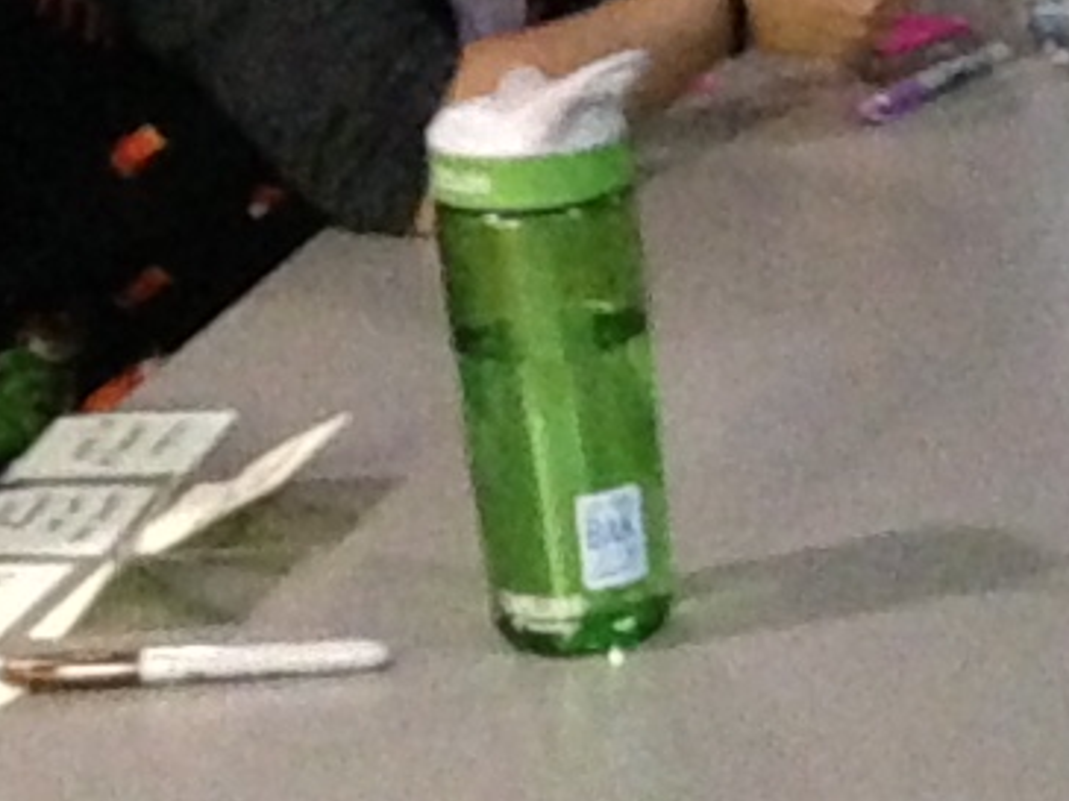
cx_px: 1392
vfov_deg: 10.0
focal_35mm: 148
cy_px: 367
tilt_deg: -19.2
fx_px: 4570
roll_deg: +2.6
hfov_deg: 12.9
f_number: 2.4
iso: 1250
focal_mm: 4.12
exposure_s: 1/17
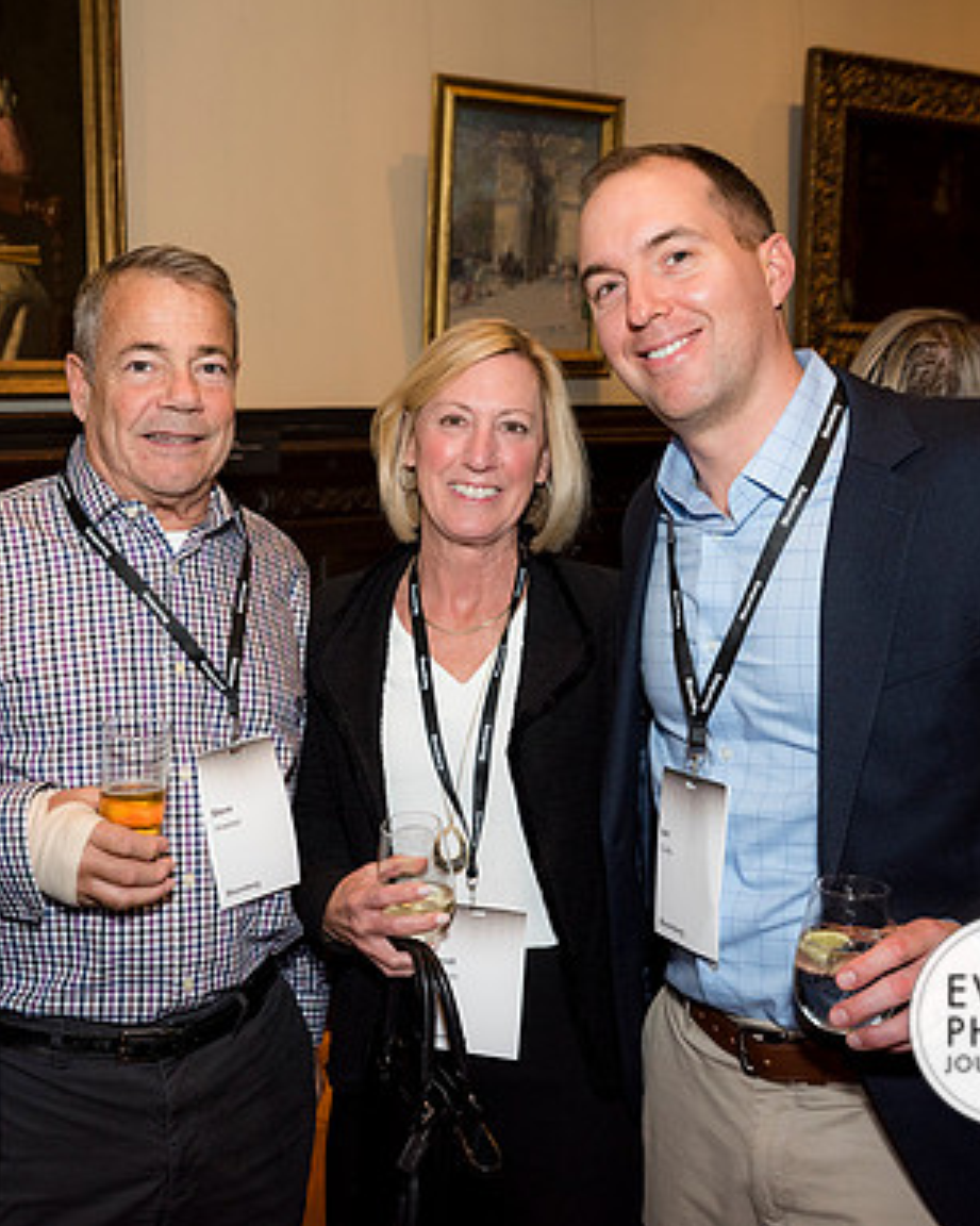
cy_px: 615
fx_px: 1668
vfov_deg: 40.3
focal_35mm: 46
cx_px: 306
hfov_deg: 32.4
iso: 800
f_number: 5
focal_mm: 32
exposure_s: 1/125
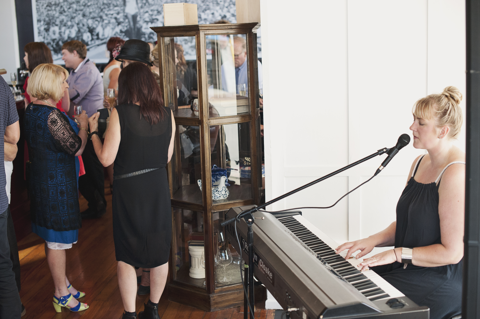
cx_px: 240
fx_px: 666
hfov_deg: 39.6
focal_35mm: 50
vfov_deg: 27.0
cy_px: 160
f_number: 3.2
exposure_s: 1/500
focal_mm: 50
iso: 2000
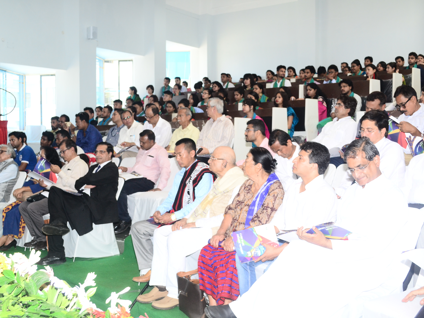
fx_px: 527
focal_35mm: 43
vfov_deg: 33.6
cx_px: 215
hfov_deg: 43.8
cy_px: 160
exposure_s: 1/125
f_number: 5.6
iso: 800
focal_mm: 26
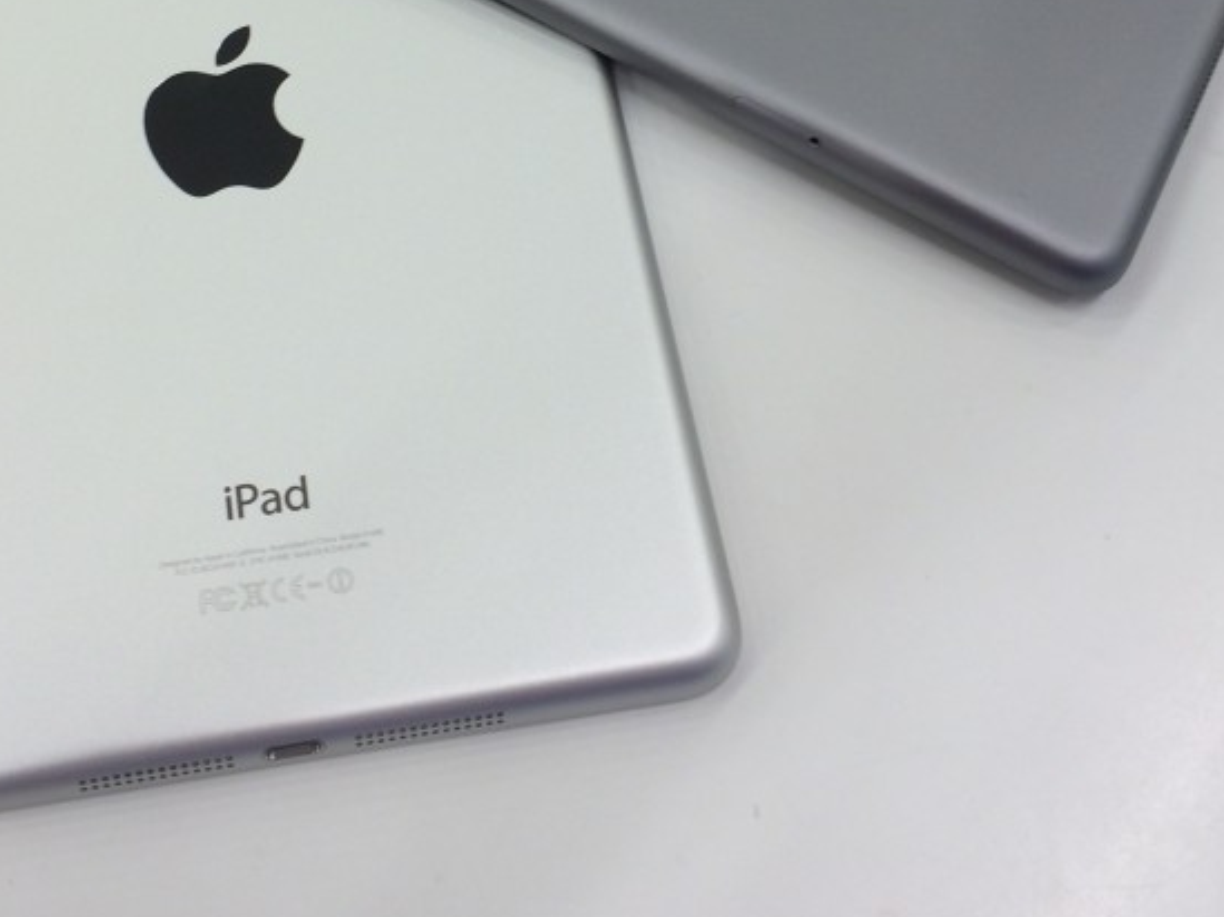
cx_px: 479
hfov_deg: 34.2
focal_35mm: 56
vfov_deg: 25.2
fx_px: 1979
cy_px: 76
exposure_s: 1/50
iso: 40
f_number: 2.2
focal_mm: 4.12
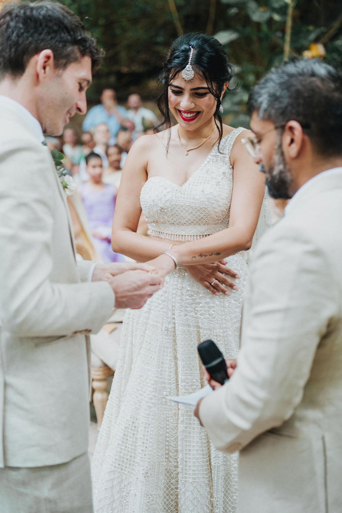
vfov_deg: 38.2
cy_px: 256
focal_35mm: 52
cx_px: 168
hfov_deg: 26.0
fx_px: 741
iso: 400
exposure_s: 1/160
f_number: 2
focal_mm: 50
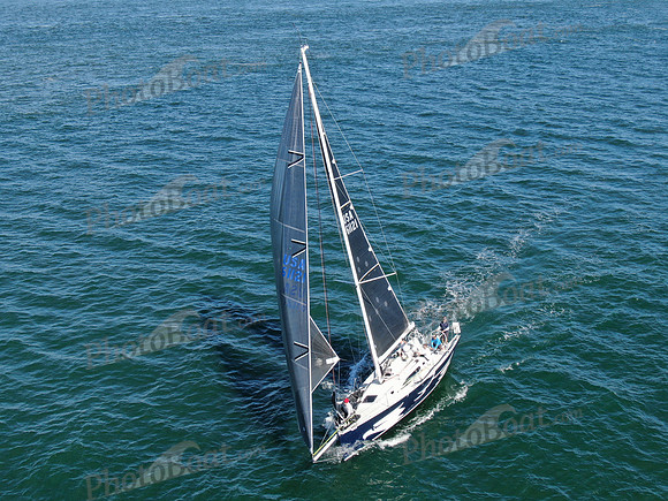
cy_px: 250
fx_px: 849
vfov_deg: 32.9
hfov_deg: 42.9
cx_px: 334
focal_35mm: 44
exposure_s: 1/640
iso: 100
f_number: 3.6
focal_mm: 7.71
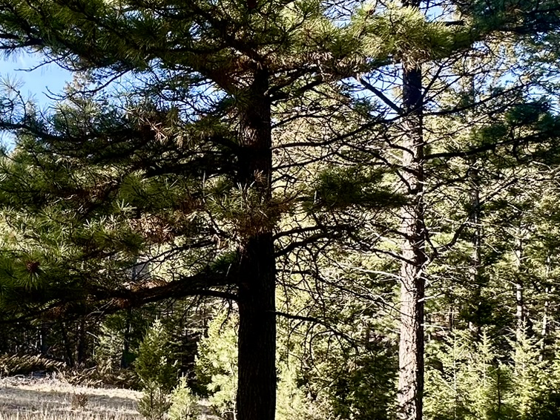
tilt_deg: -2.4
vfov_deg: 37.1
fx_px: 615
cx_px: 65
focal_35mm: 38
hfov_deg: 44.9
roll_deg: +2.3
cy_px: 295
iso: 40
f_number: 2.2
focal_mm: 2.22
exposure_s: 1/221
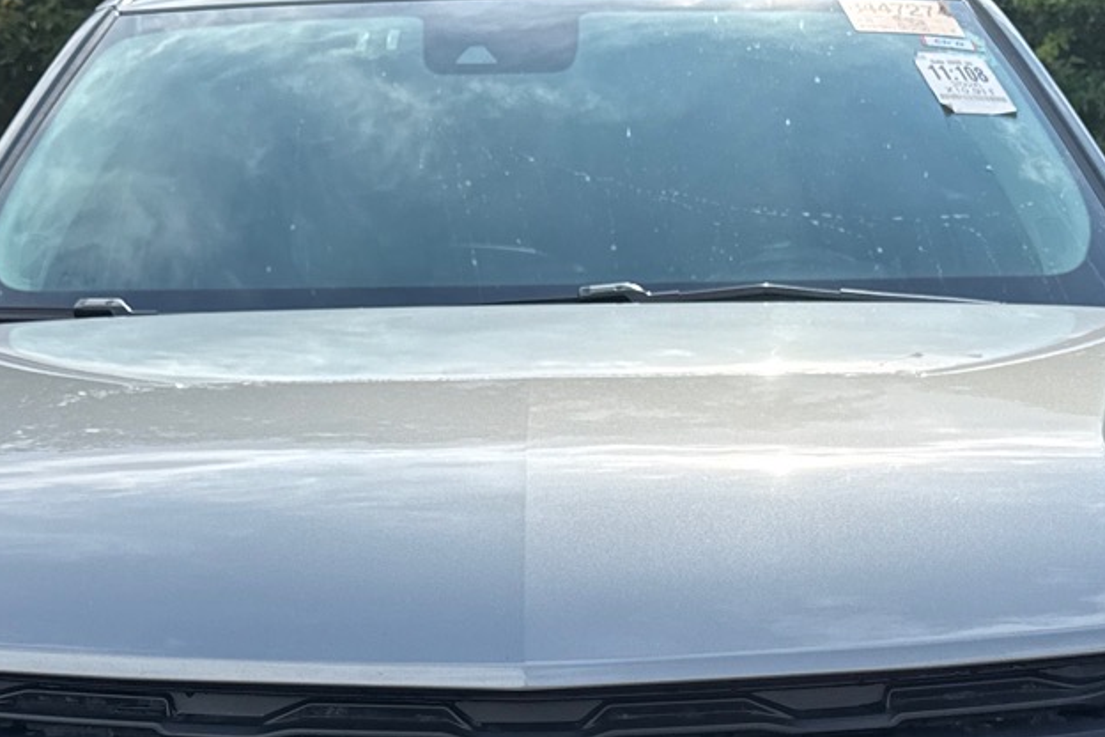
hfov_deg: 31.4
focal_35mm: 64
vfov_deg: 19.9
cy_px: 898
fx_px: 1964
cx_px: 547
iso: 100
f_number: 1.78
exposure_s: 1/2611
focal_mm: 6.76
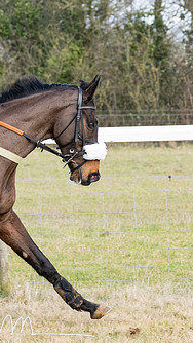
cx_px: 12
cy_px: 209
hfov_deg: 3.0
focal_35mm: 405
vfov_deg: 5.3
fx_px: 3683
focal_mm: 105
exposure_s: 1/800
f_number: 5
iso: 400
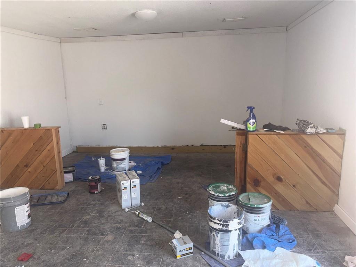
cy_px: 134
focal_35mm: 26
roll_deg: +2.1
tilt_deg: -9.8
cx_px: 178
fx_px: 267
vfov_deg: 53.1
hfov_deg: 67.3
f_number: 1.6
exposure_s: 1/60
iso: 64
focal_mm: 5.96
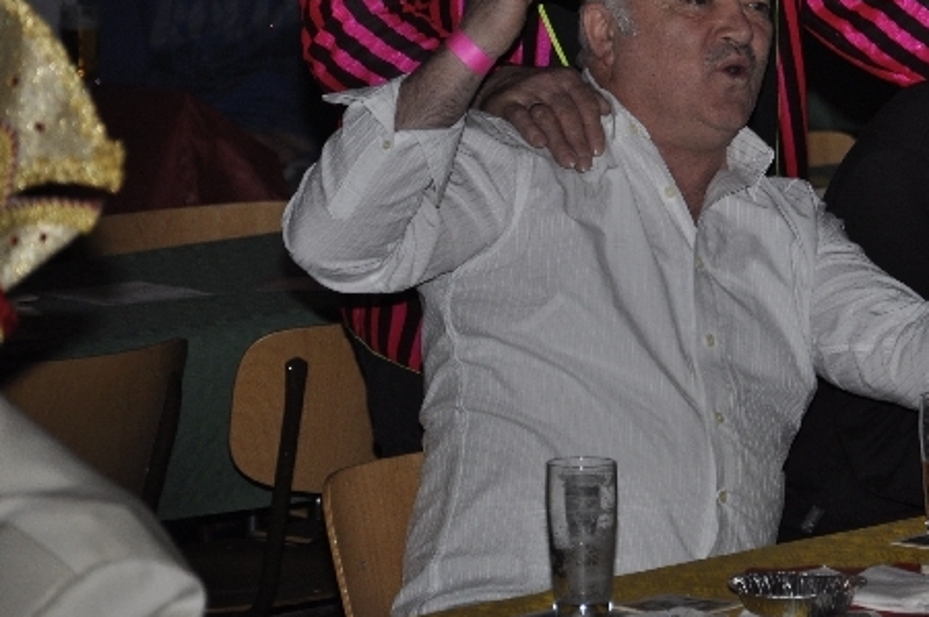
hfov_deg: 7.3
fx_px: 7215
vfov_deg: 4.9
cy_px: 82
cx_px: 824
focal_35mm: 280
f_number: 5.6
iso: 400
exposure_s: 1/60
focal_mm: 105
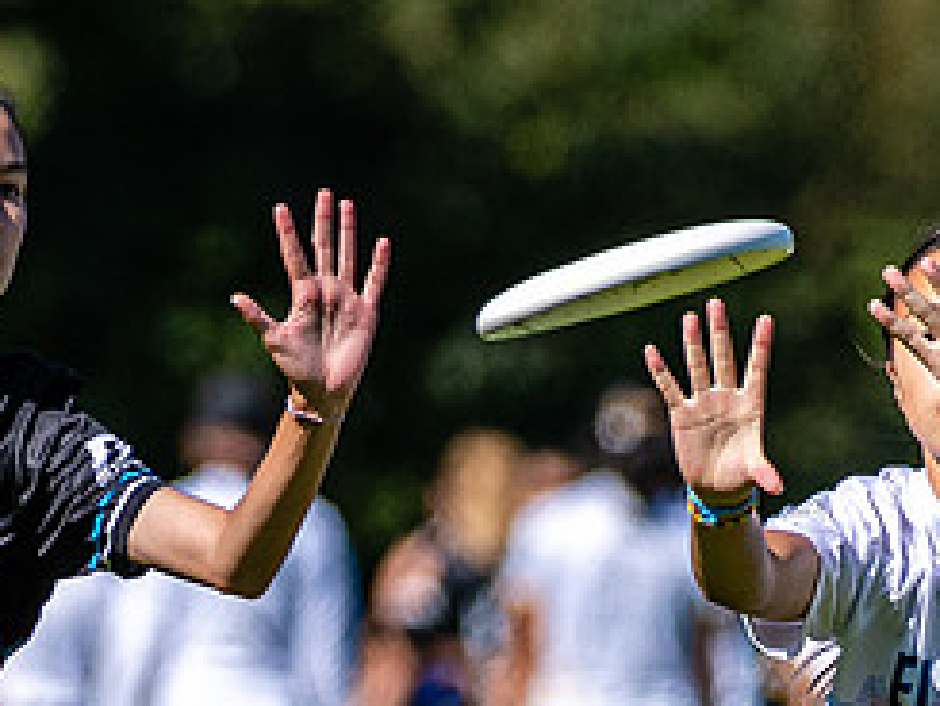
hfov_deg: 1.0
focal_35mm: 1904
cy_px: 903
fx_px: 51729
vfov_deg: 0.8
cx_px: 625
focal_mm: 300
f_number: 4
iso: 200
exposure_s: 1/2500
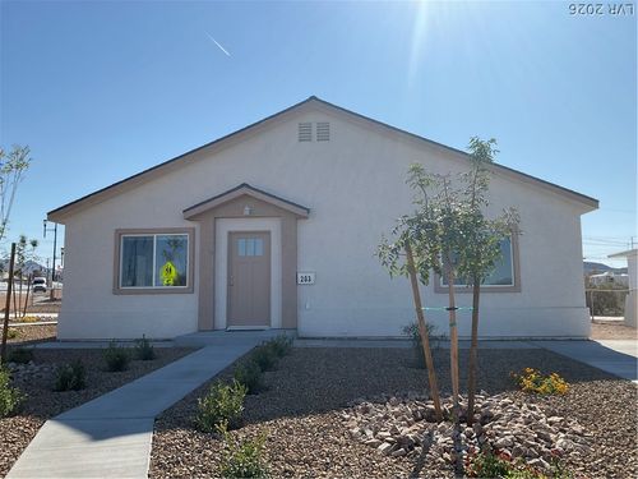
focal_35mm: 29
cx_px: 319
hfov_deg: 61.7
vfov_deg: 48.2
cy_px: 240
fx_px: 534
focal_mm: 3
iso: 20
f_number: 1.8
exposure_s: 1/3322
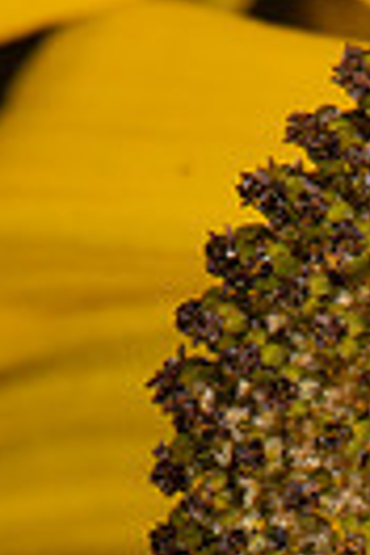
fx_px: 10575
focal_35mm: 686
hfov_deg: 2.0
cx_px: 601
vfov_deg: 3.0
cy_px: 854
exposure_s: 1/250
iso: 64
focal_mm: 105
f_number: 25
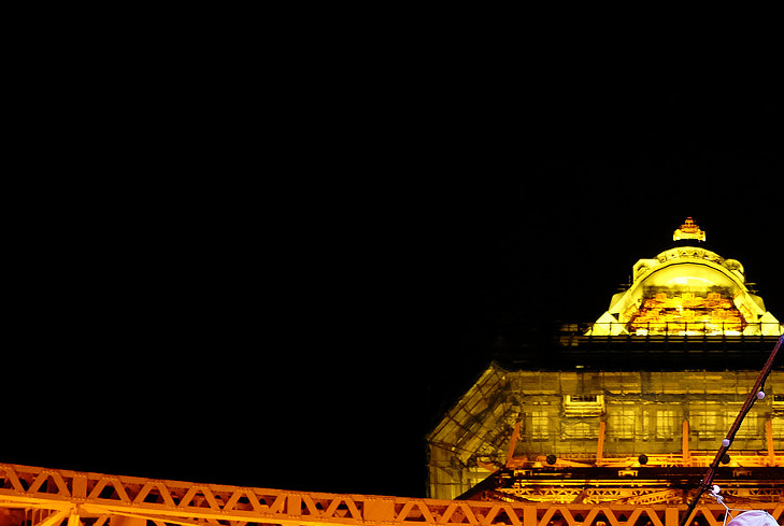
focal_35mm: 90
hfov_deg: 22.0
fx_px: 1964
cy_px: 545
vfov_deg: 15.0
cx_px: 726
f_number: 6.4
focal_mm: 27
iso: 2000
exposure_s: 1/20
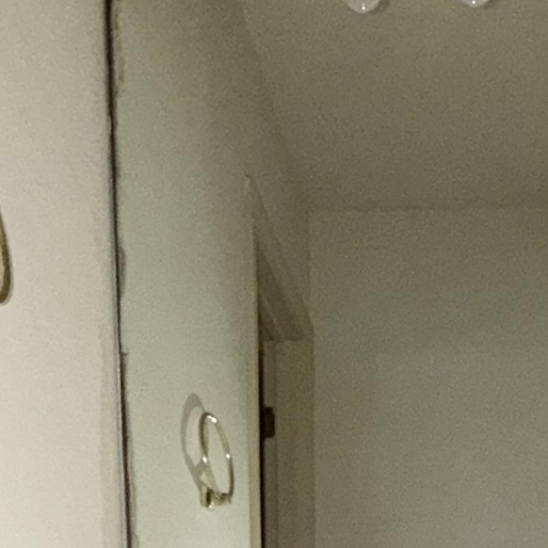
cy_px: 775
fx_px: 878
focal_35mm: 49
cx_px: 447
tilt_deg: -4.2
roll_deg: +0.8
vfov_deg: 26.9
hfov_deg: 33.6
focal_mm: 2.22
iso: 125
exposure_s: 1/60
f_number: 2.2
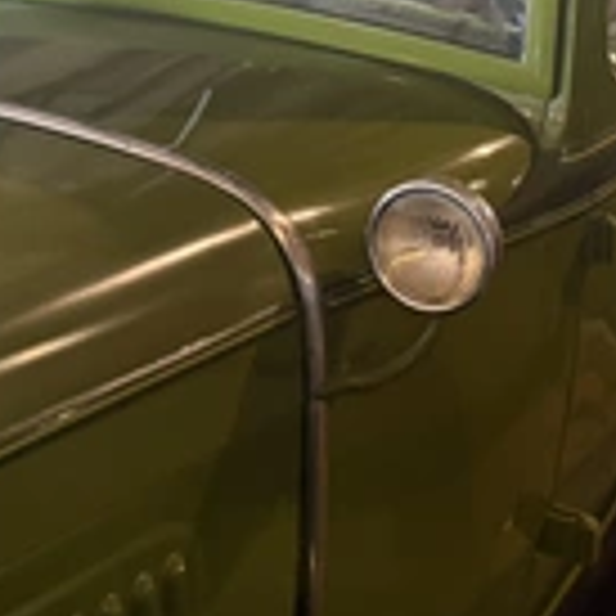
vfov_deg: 27.1
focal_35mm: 62
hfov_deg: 26.6
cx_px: 580
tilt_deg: -12.0
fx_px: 1248
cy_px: 117
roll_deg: -1.1
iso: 800
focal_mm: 6.76
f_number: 1.78
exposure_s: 1/60
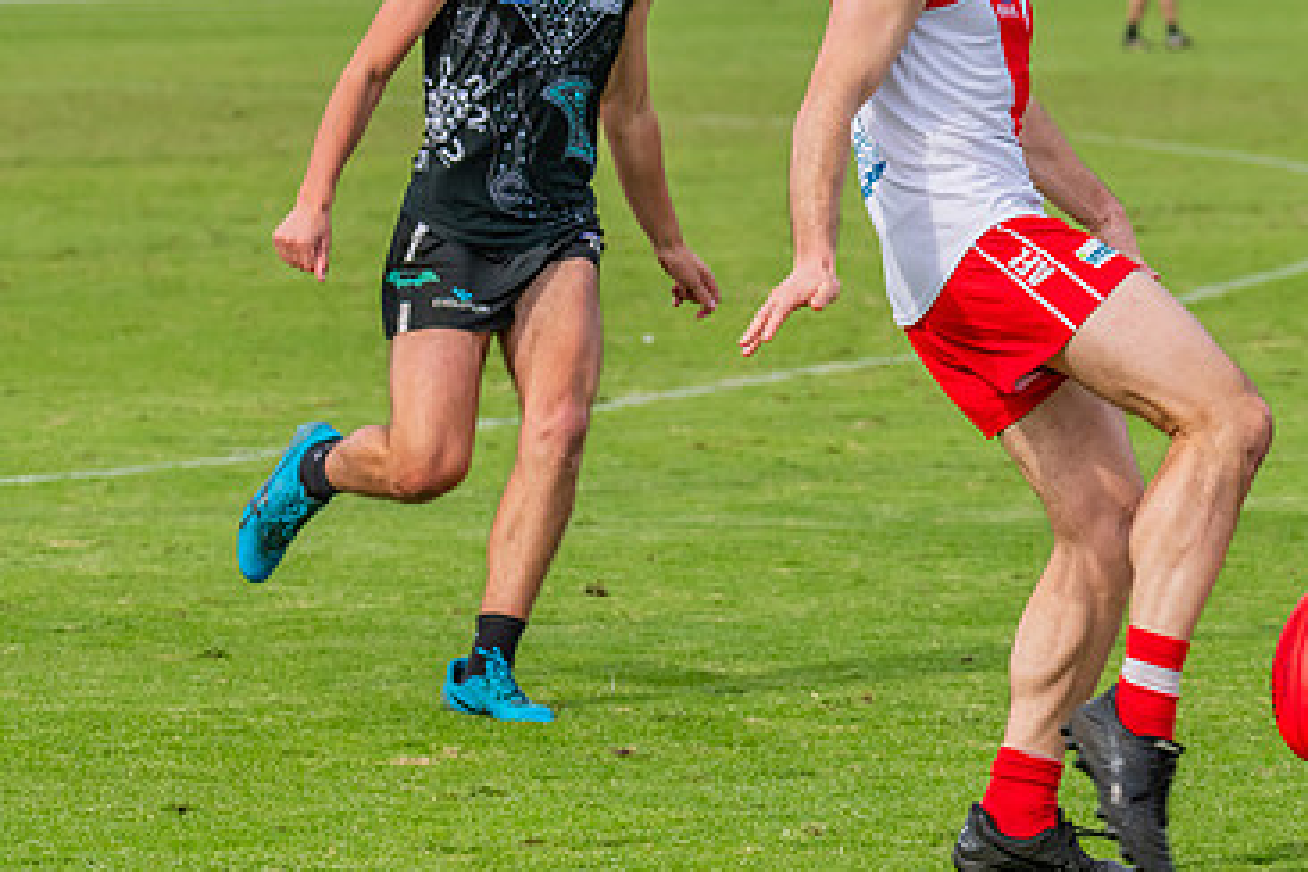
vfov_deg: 4.4
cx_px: 1047
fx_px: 11444
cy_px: 285
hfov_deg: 6.5
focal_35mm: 315
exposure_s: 1/1600
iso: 800
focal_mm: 190
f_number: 7.1
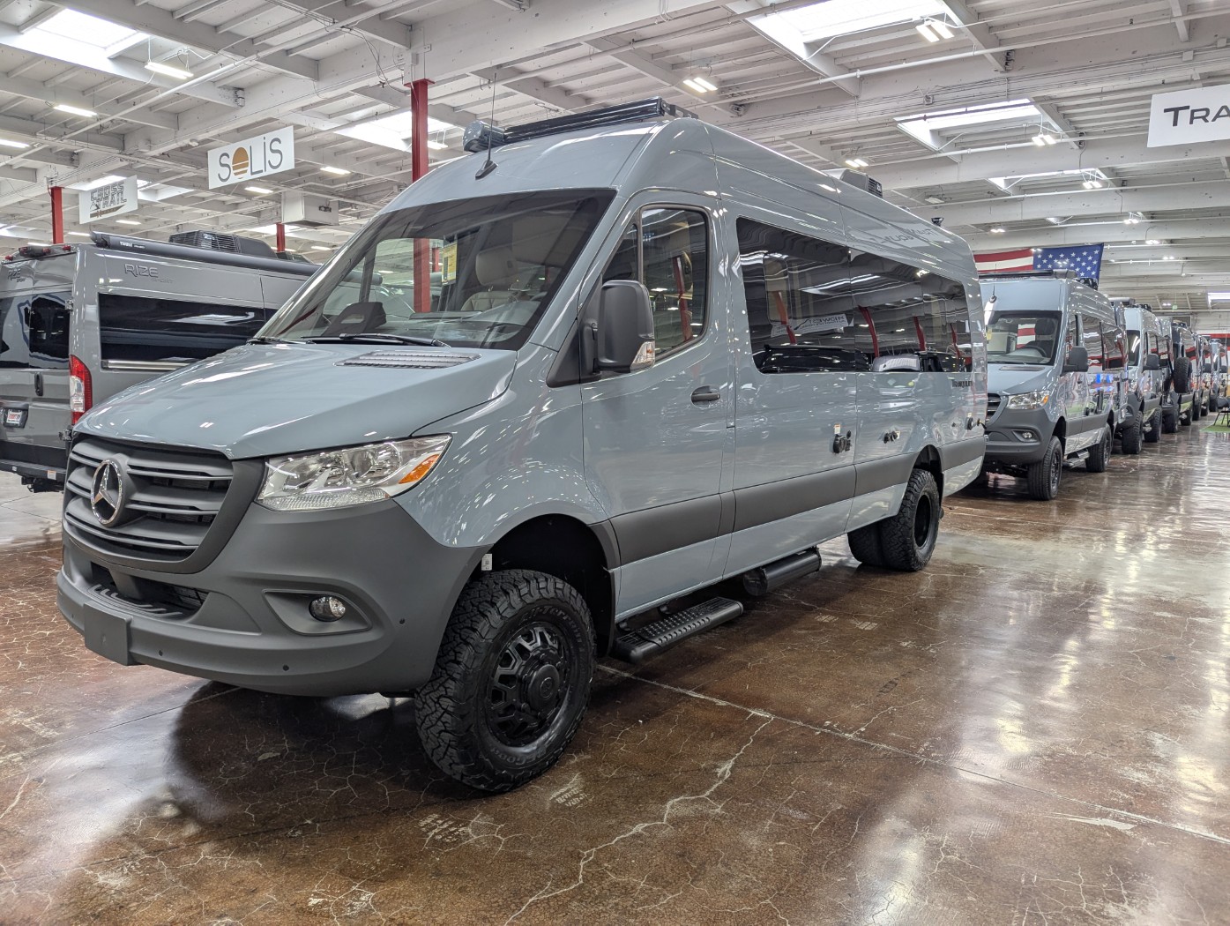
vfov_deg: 56.9
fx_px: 854
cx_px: 615
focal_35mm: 24
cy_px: 463
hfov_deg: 71.5
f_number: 1.85
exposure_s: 1/72.1
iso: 58
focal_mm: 6.81
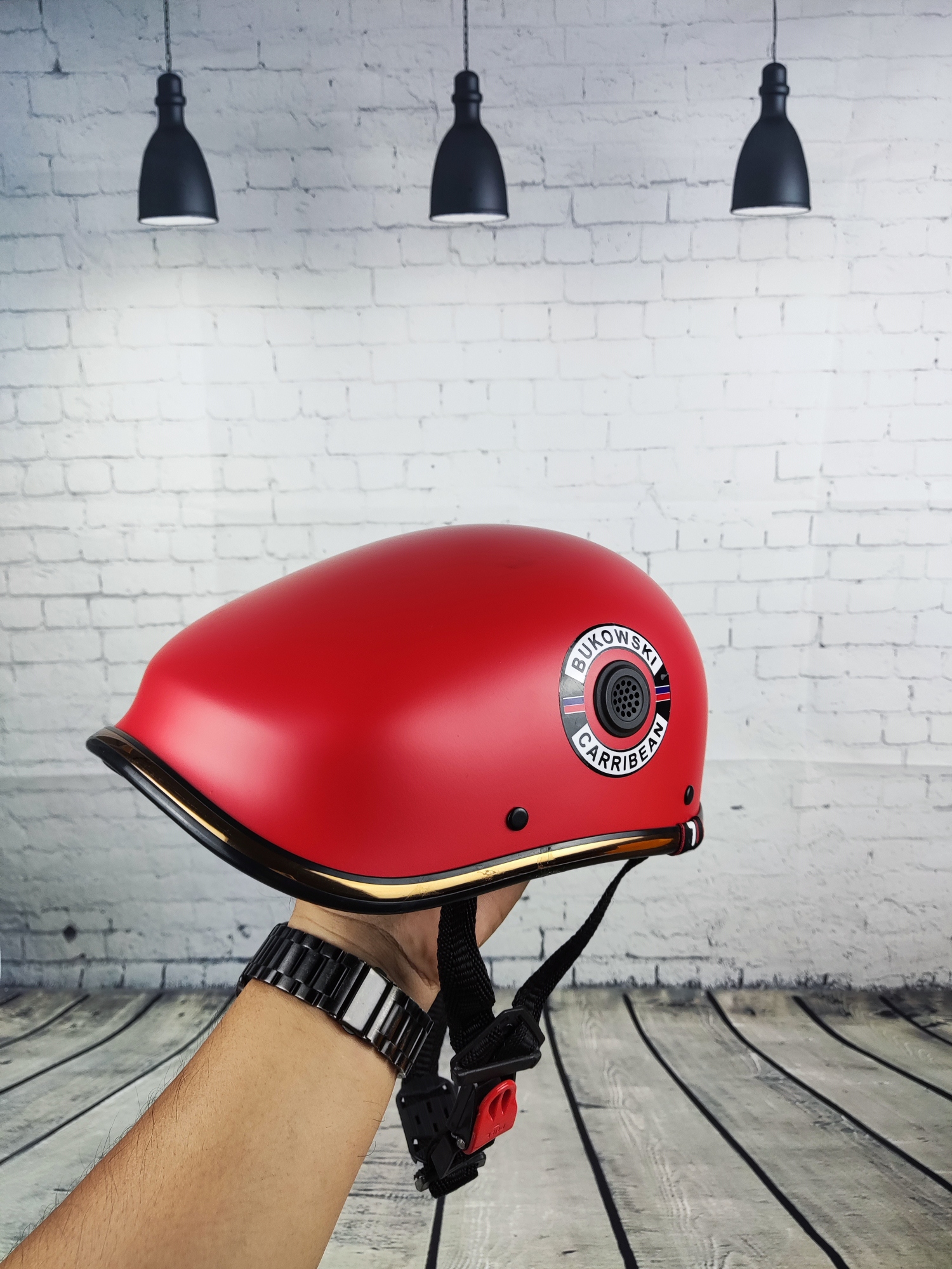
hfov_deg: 54.9
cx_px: 476
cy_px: 634
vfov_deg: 69.4
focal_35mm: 25
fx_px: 917
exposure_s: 1/100
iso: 77
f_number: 1.79
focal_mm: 4.71
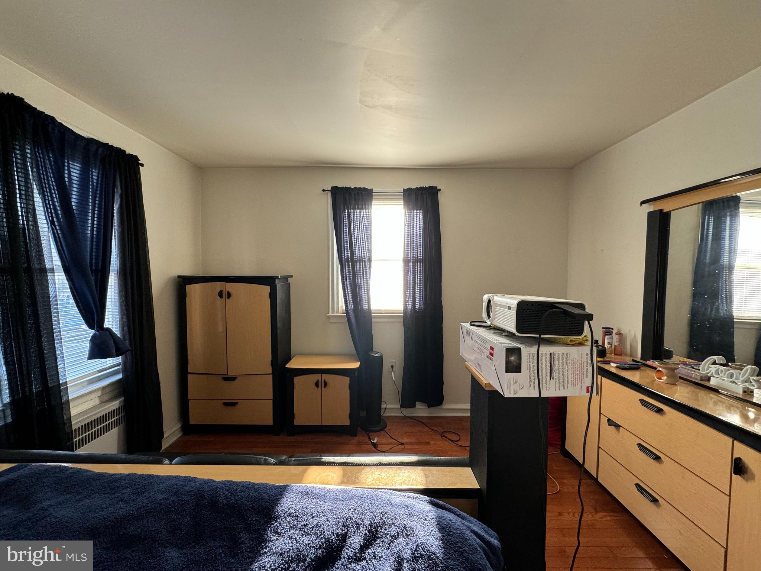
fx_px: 308
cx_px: 380
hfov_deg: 102.1
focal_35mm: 14
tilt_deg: -2.7
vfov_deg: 85.7
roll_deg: +0.1
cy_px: 286
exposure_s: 1/99
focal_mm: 2.22
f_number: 2.2
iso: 160
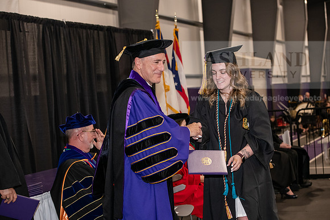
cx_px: 165
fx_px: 642
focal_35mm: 70
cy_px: 110
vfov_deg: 19.5
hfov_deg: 28.8
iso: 2500
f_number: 5
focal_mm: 70
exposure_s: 1/200
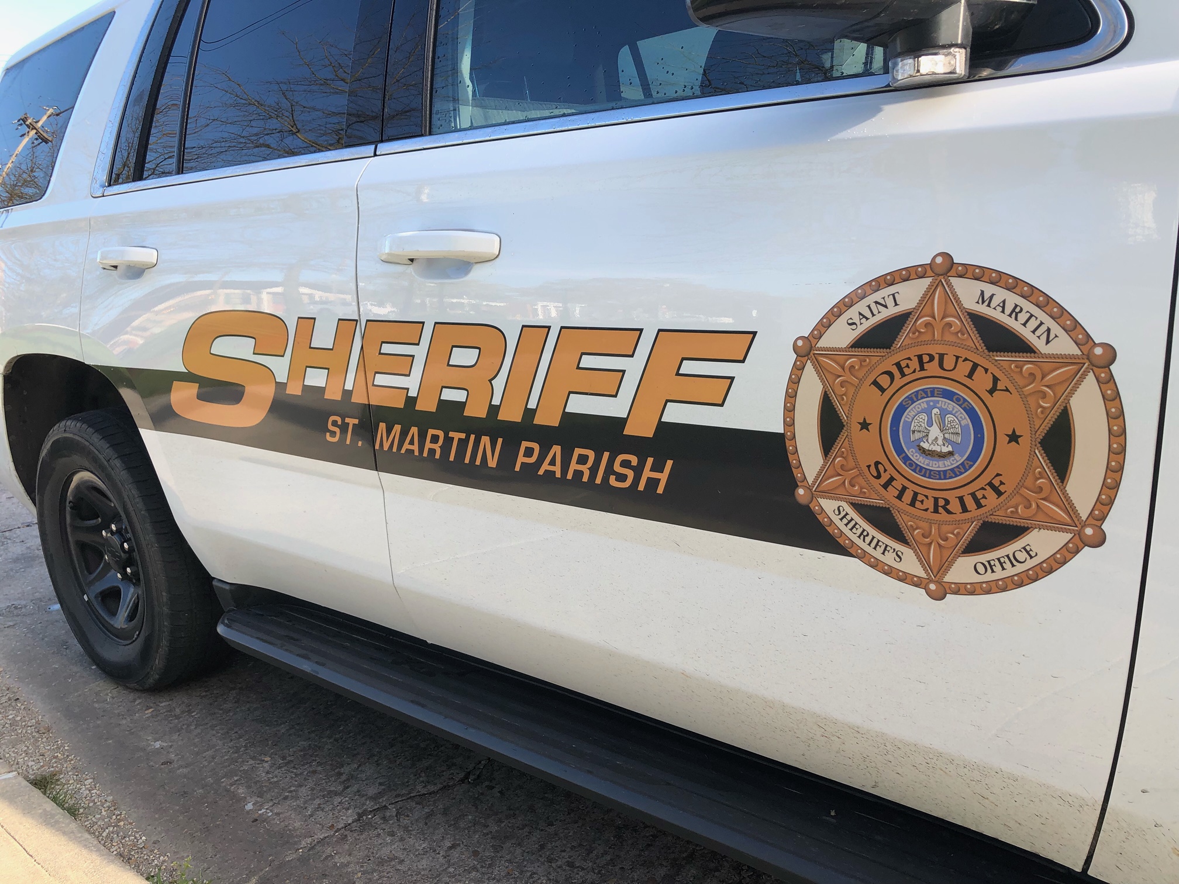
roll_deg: +3.4
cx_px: 590
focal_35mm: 28
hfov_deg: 63.4
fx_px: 954
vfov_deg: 49.7
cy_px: 442
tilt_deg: -10.6
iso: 20
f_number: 1.8
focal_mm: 3.99
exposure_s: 1/400
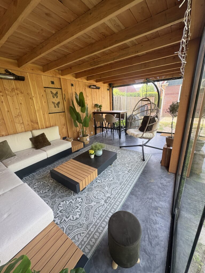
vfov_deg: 102.1
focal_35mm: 14
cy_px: 136
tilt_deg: -17.0
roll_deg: +2.5
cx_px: 102
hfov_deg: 85.7
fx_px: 111
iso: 100
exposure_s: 1/99
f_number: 2.2
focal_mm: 2.22
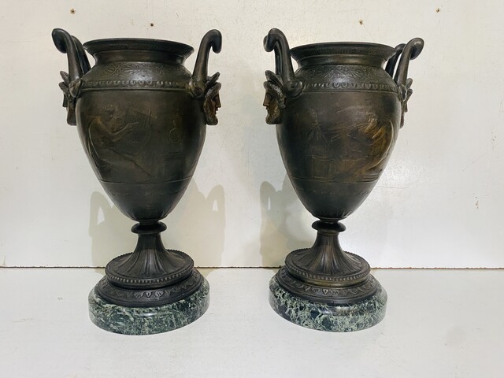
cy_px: 189
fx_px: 379
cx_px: 252
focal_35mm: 26
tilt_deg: -11.8
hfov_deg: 67.3
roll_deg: -1.0
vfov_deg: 53.1
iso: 400
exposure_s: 1/60
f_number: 1.8
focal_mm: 4.25
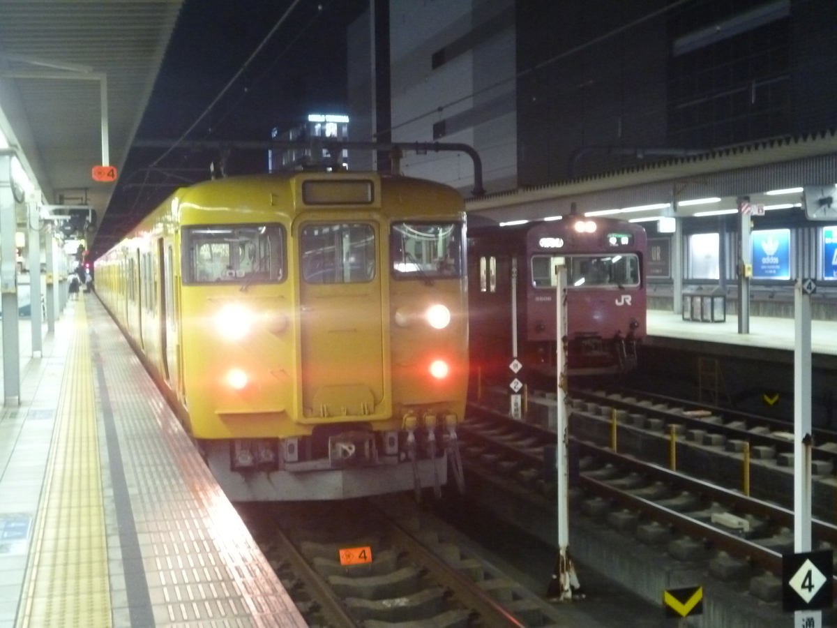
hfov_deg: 39.7
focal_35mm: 48
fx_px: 1161
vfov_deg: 30.3
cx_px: 418
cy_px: 314
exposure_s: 1/10
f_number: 4
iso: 800
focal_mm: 8.6
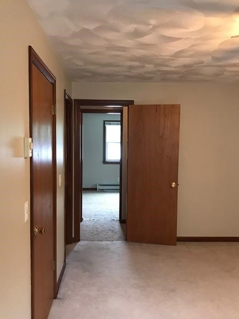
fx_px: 304
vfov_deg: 55.3
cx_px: 111
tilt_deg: -4.8
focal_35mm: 33
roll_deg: -0.3
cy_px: 169
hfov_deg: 42.9
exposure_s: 1/13
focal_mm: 3.99
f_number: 1.8
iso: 100
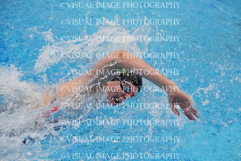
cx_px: 120
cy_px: 80
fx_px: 596
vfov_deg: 15.4
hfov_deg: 22.9
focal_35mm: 89
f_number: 4
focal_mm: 89
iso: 6400
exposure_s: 1/1250
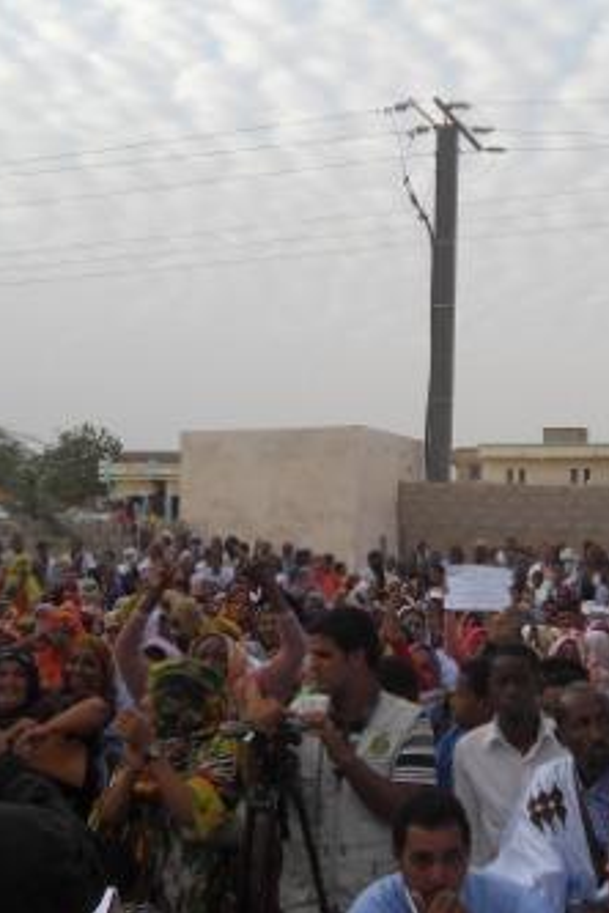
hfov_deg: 27.3
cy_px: 458
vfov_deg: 40.3
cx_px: 411
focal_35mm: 49
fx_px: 1243
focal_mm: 6.3
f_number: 3.5
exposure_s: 1/180
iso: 80
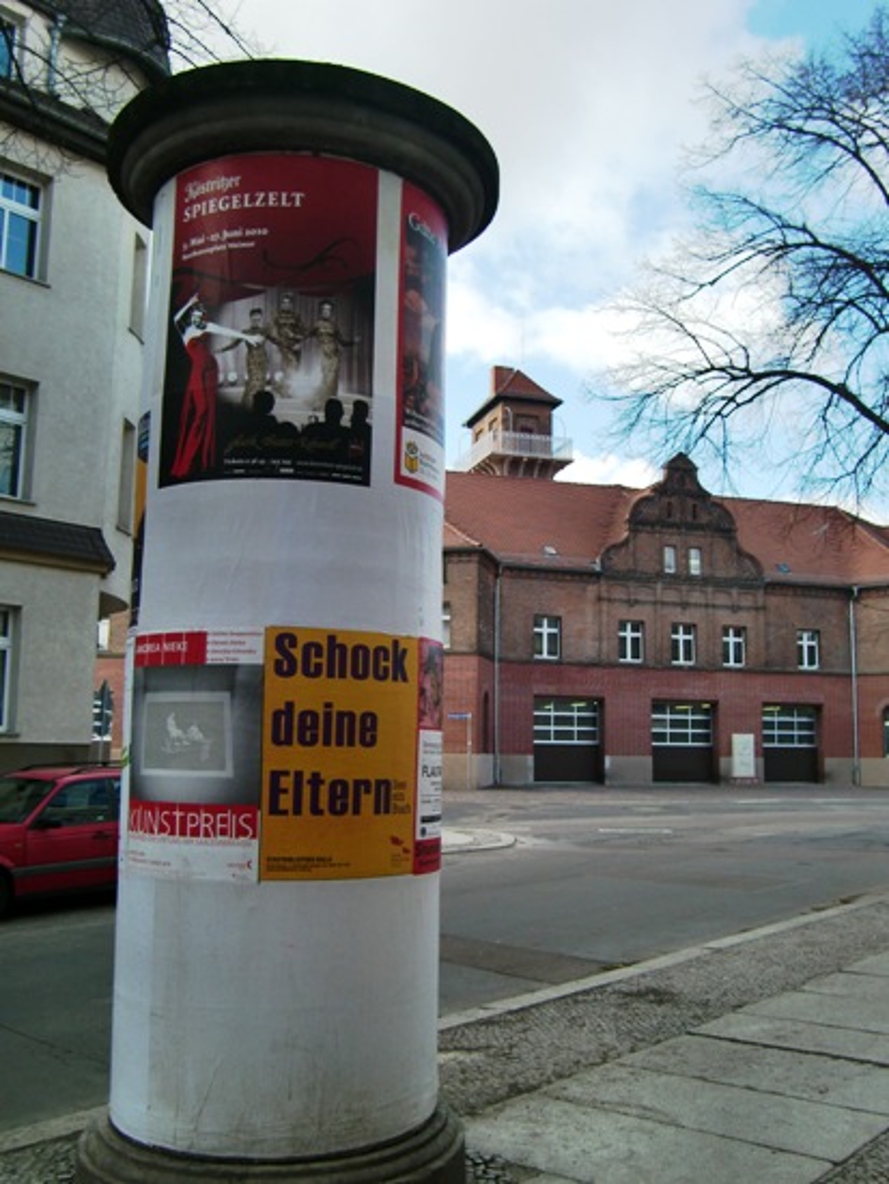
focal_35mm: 33
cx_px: 444
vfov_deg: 55.3
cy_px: 592
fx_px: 1129
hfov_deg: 43.0
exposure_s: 1/500
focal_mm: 5.8
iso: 64
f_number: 2.7
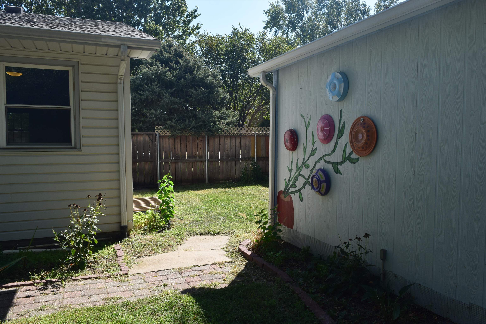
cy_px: 162
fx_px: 364
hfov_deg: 67.4
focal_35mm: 27
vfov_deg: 47.9
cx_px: 243
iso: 400
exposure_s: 1/320
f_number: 10
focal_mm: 18
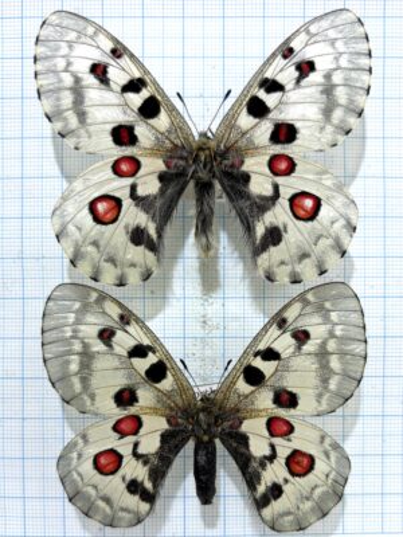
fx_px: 404
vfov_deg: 67.3
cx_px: 202
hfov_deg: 53.1
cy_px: 268
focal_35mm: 26
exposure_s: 1/693
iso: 50
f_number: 1.6
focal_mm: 5.96
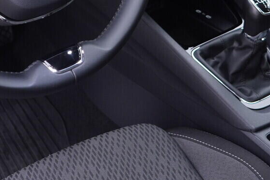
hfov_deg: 21.8
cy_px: -23
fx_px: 698
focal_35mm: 93
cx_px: 93
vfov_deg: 14.4
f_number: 2.8
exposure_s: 1/40
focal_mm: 24
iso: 250
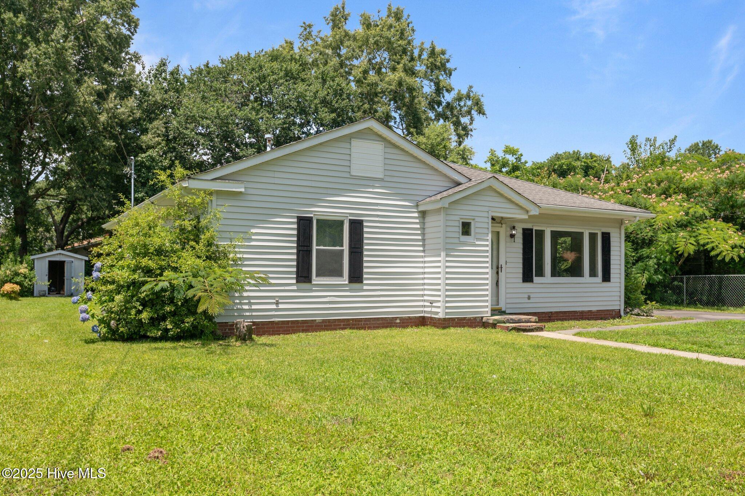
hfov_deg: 60.3
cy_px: 248
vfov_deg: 42.3
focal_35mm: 31
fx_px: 641
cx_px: 372
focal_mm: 31
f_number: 8
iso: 250
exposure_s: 1/500
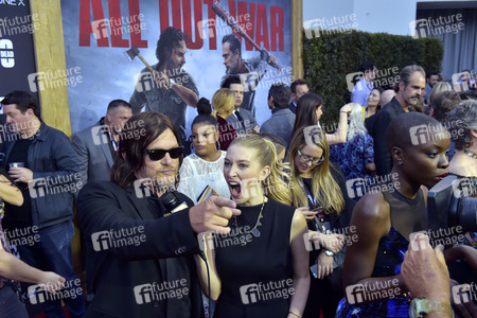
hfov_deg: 50.7
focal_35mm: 38
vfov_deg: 35.1
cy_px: 159
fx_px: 503
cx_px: 238
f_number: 6.3
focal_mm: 38
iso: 500
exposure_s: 1/320
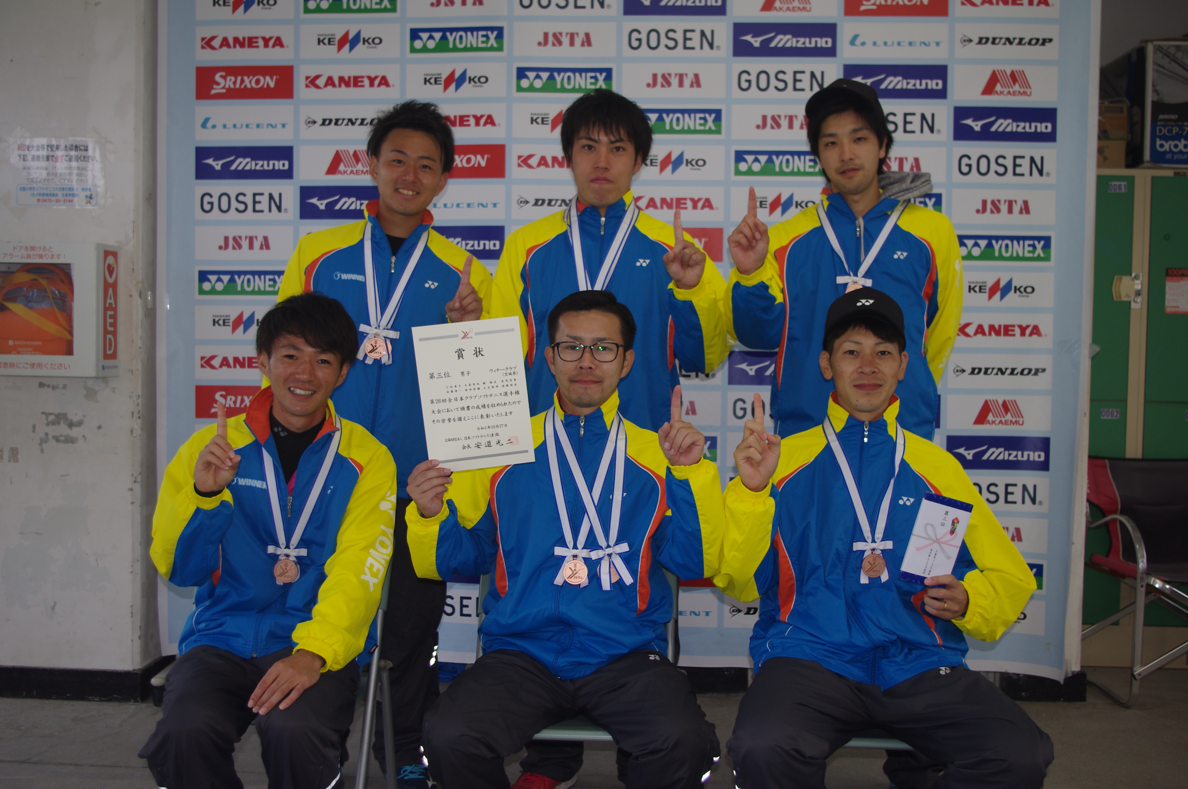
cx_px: 594
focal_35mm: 39
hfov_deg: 49.6
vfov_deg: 34.1
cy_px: 394
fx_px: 1285
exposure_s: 1/180
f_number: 4
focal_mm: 26.25
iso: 200
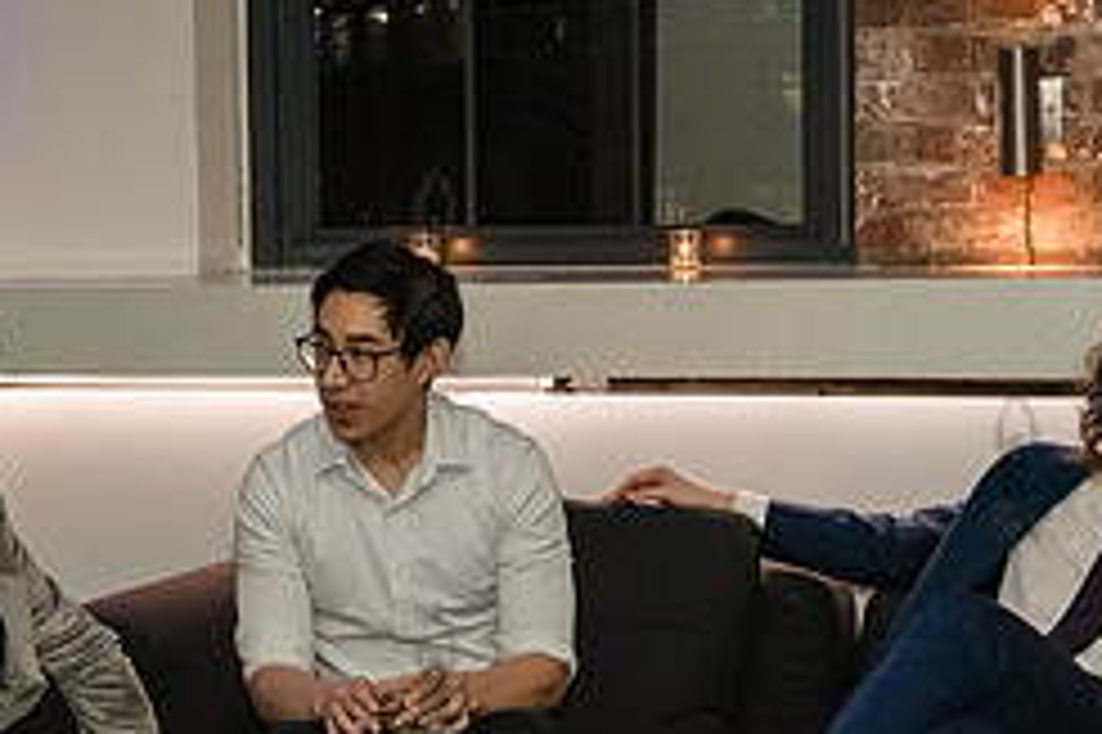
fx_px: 3518
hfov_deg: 17.8
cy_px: 589
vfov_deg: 11.9
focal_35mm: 115
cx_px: 422
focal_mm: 44
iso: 5000
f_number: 4.5
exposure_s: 1/200
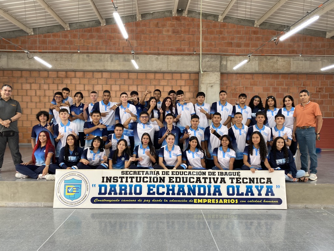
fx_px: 251
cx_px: 167
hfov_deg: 67.3
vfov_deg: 53.1
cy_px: 126
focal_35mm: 26
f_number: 1.8
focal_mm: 4.25
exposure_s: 1/60
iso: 64
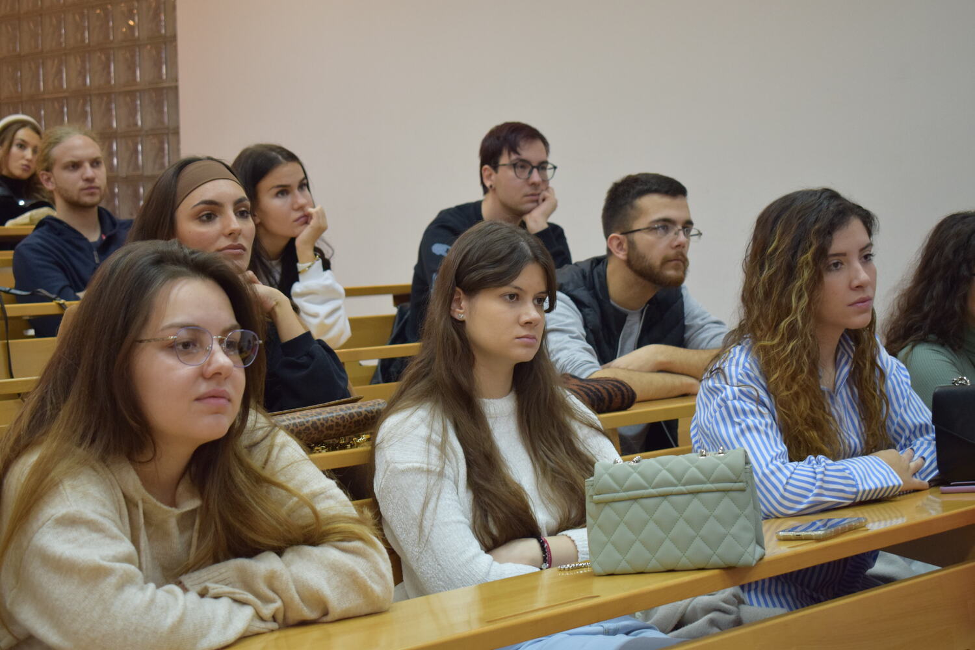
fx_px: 1828
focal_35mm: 68
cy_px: 325
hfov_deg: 29.9
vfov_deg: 20.2
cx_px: 488
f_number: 5
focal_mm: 45
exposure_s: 1/60
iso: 1000
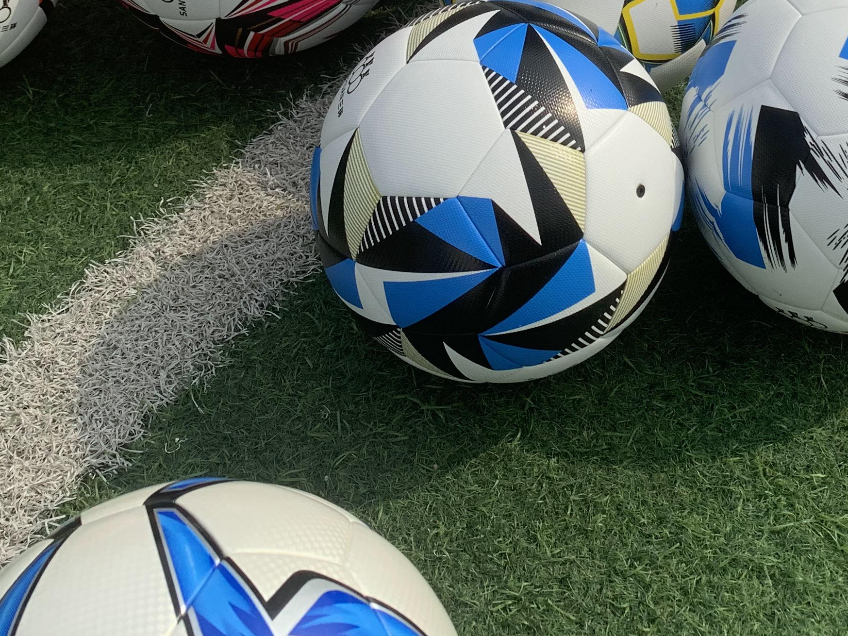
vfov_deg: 22.9
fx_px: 1470
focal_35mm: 60
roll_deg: -0.6
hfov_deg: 31.7
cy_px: -77
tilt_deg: -36.9
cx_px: 609
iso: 25
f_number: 1.8
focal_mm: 4.25
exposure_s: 1/2257
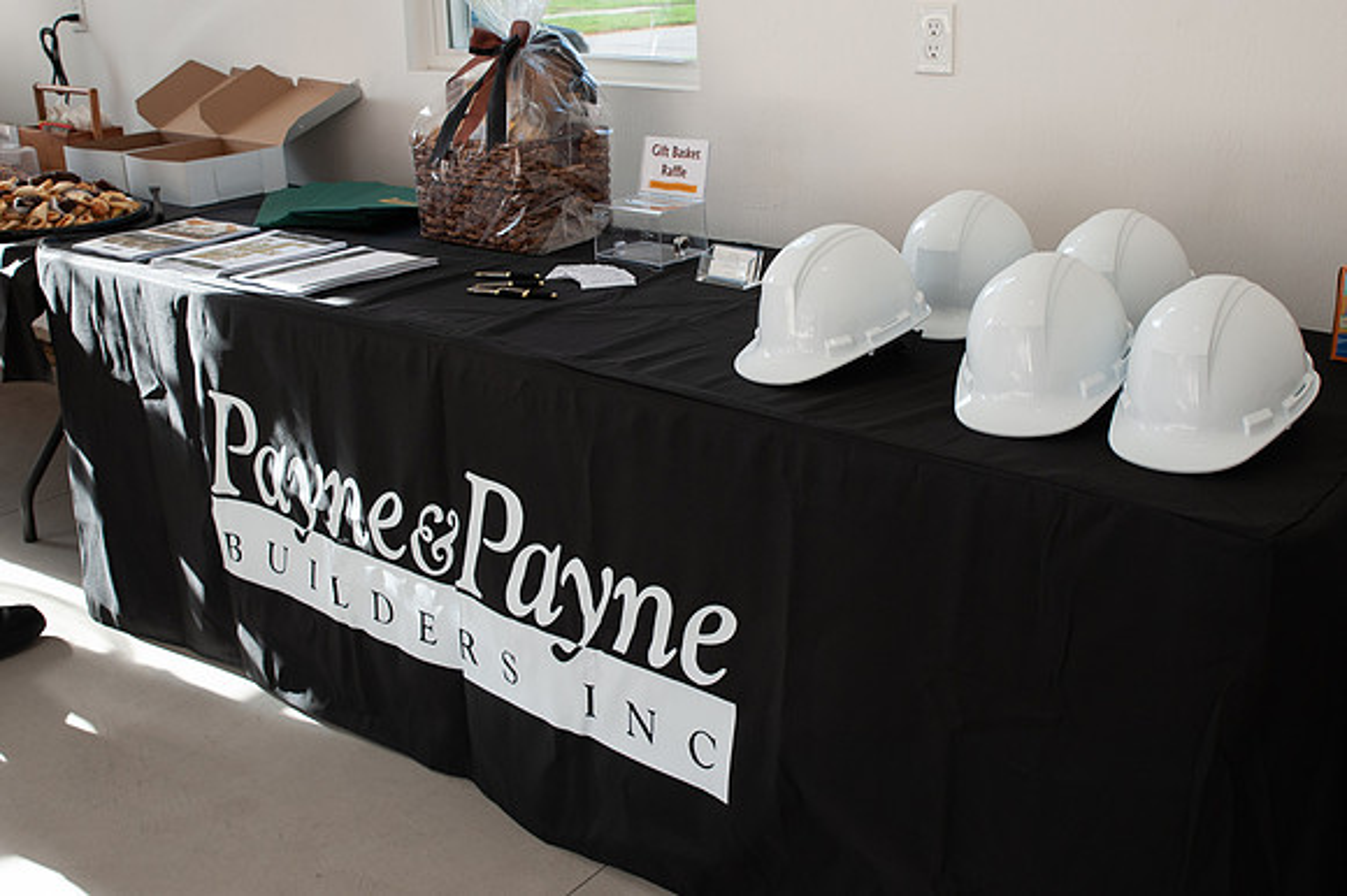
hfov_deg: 47.0
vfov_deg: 32.2
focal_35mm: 41
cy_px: 351
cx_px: 771
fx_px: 1545
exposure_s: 1/200
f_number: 6.3
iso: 400
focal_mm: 30
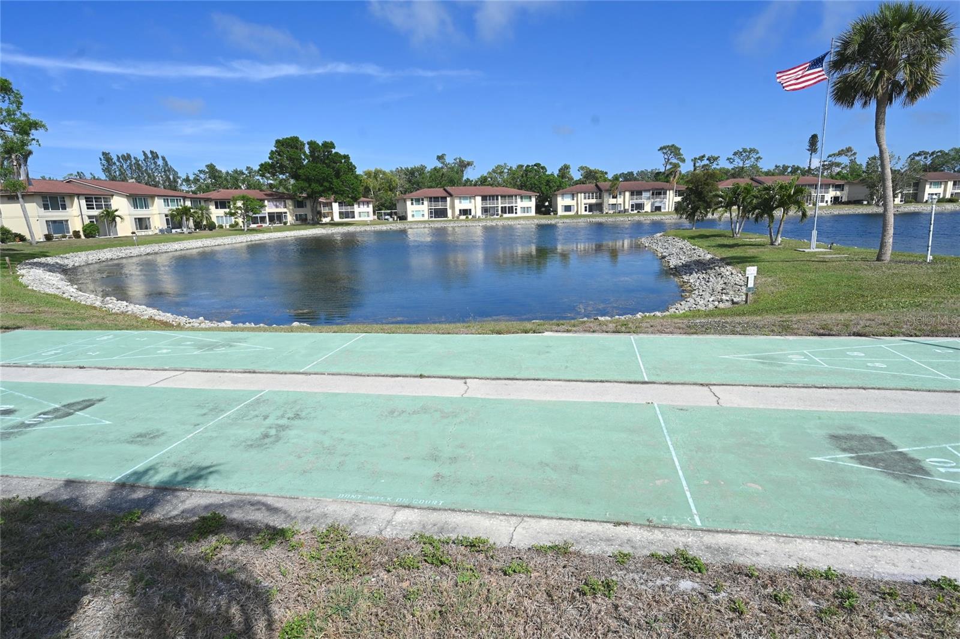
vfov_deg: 63.2
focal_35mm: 20
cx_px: 480
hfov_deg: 85.4
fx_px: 520
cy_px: 320
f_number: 8
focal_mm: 19.5
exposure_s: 1/500
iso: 100
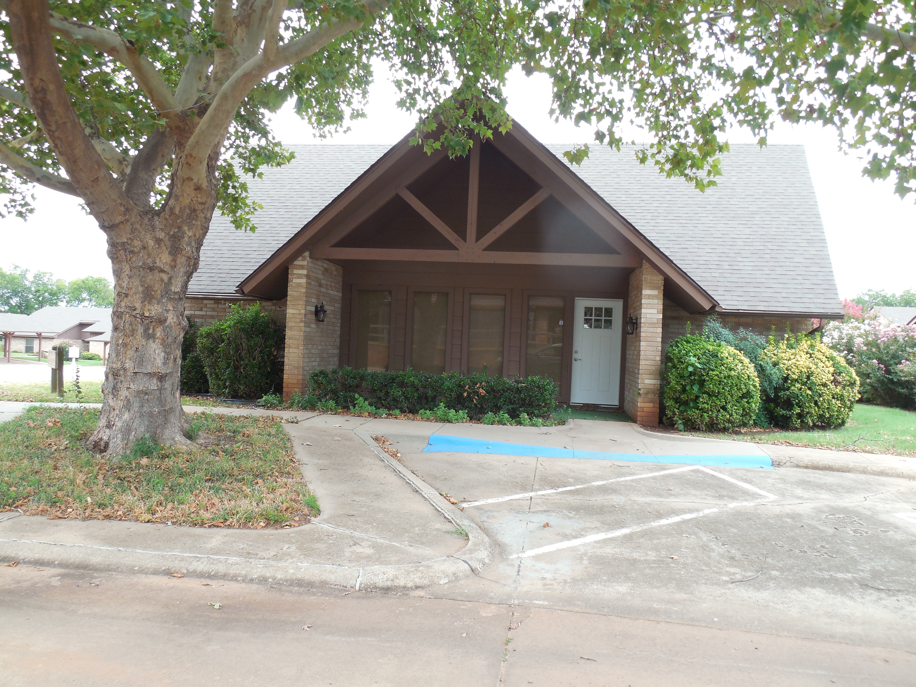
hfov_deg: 69.4
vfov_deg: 54.9
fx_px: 662
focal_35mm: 25
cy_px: 344
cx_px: 458
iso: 125
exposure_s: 1/160
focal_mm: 4.5
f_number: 3.3
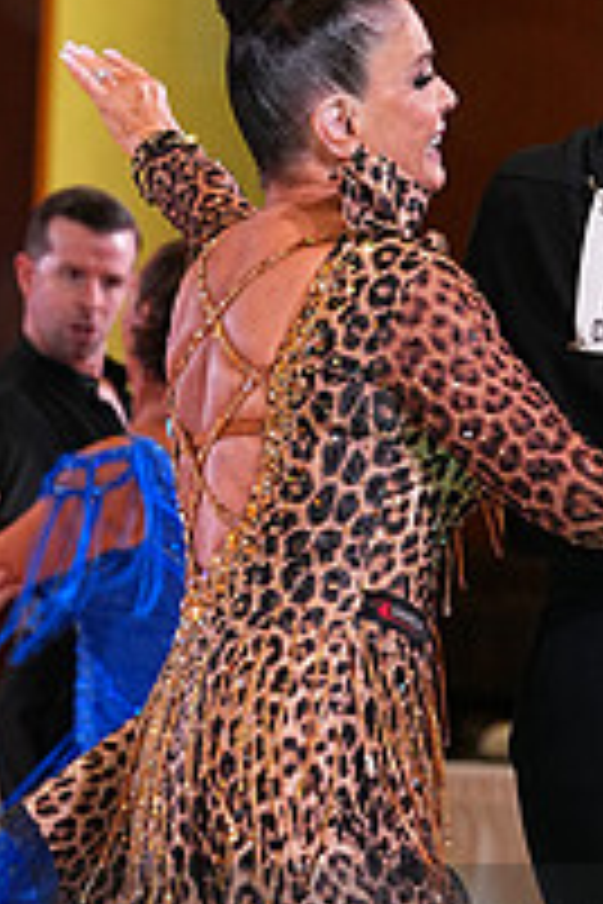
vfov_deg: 5.6
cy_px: 1016
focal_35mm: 366
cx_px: 632
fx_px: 9195
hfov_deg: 3.8
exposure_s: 1/200
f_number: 5
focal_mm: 127
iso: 2500
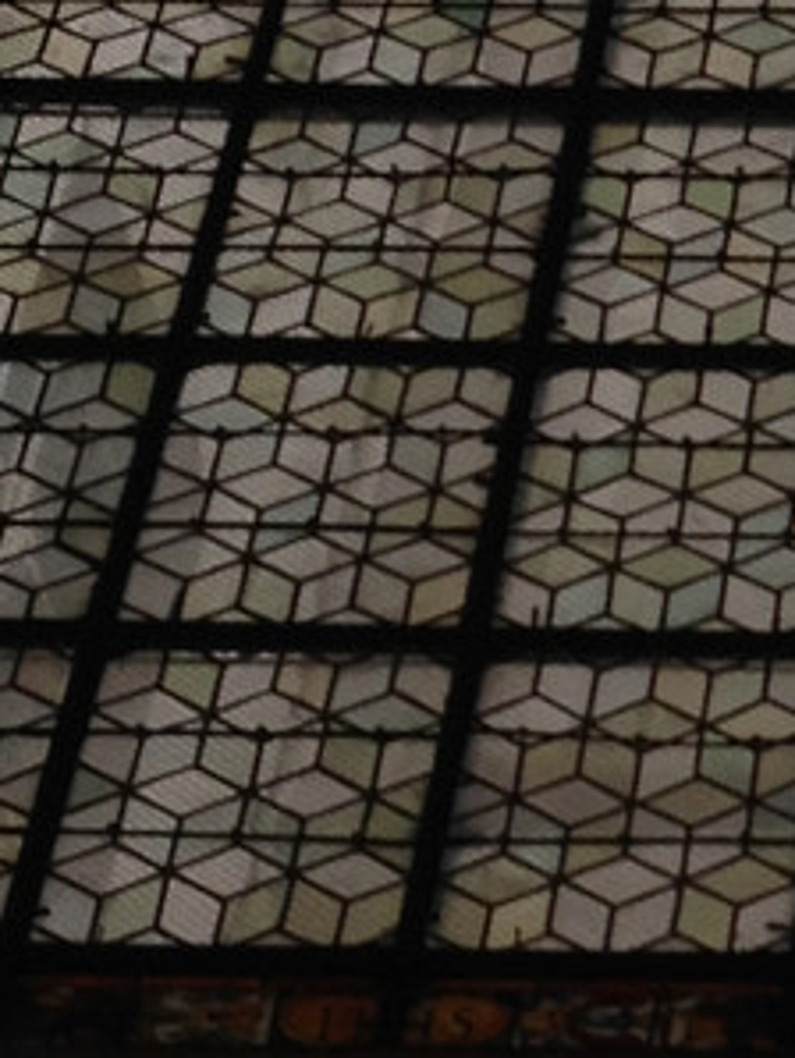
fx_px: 5412
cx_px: 1466
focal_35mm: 177
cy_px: 217
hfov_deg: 8.1
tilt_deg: +49.7
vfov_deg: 11.1
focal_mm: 4.12
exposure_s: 1/40
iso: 50
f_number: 2.4
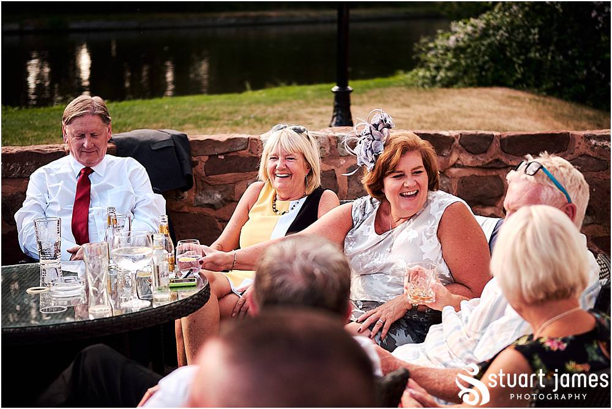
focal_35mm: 75
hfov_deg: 27.0
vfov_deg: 18.2
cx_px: 306
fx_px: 1276
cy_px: 204
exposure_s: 1/1250
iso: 400
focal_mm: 50
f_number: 2
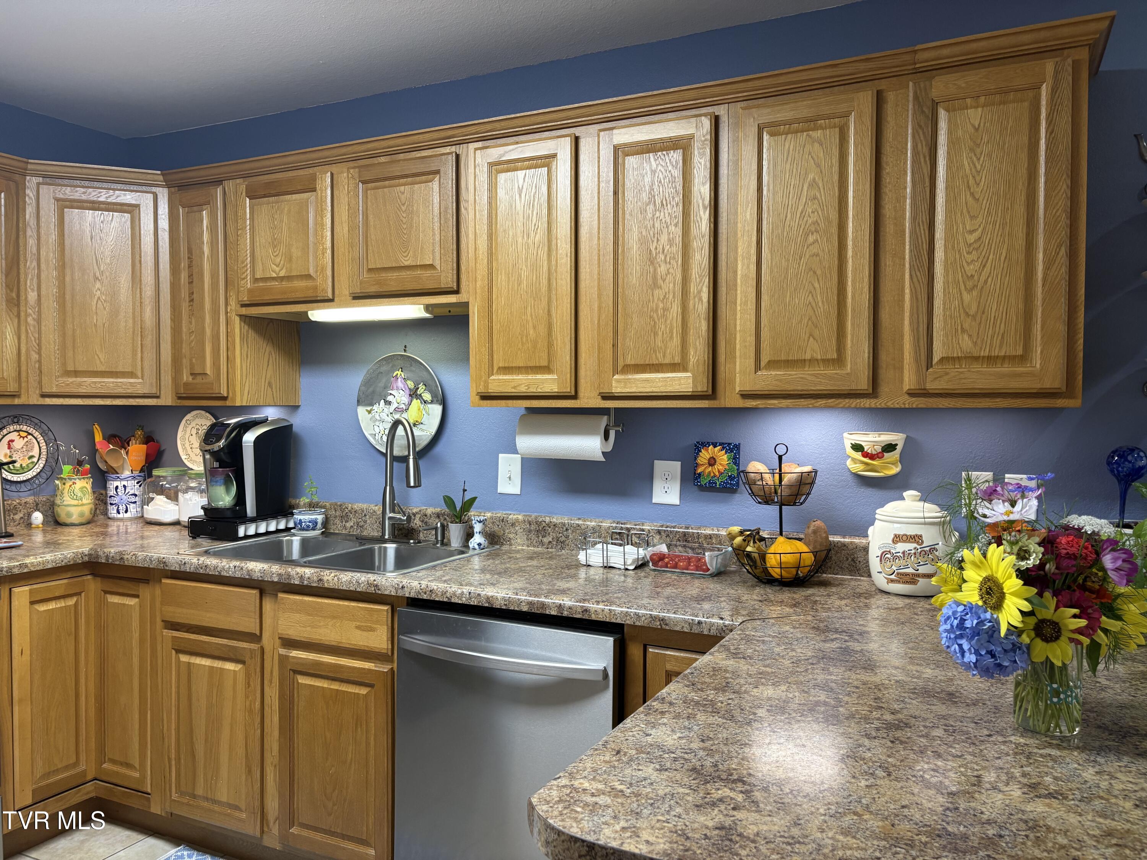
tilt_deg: -2.4
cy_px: 430
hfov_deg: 67.3
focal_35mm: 26
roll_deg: +0.0
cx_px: 574
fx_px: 862
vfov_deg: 53.1
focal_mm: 5.96
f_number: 1.6
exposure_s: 1/60
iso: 160
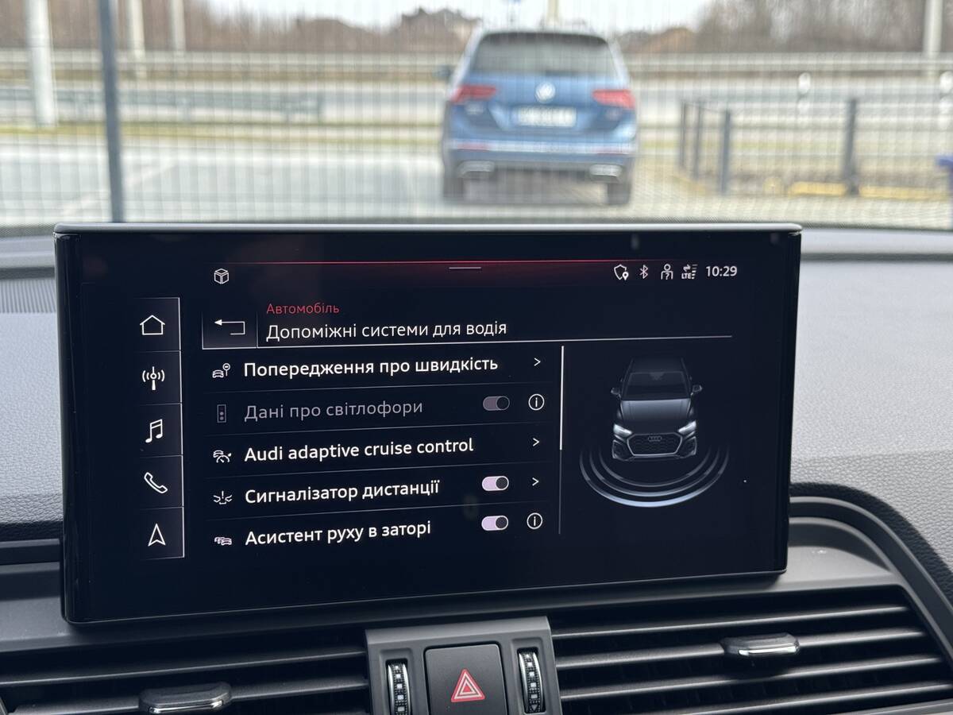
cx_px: 476
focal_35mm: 48
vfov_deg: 30.3
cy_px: 358
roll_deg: -0.1
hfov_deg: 39.7
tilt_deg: -12.7
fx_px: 1321
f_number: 1.78
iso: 64
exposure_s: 1/317
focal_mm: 6.76
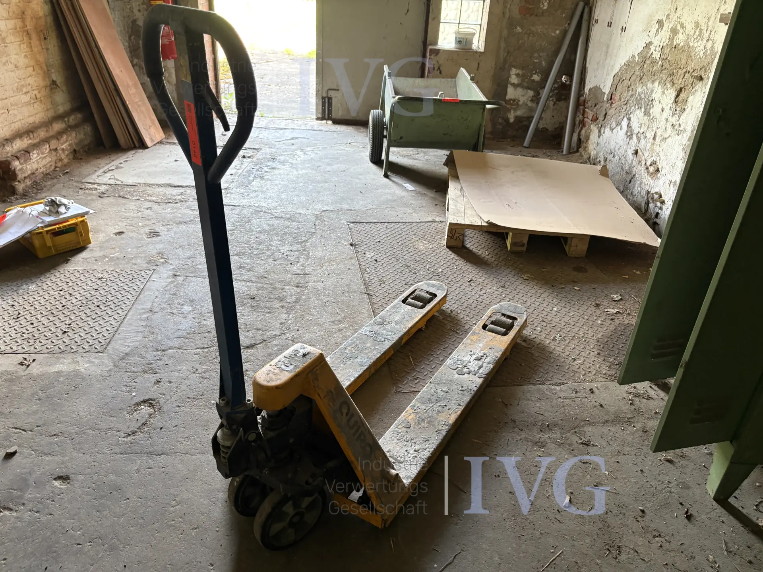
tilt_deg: -21.8
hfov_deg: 67.3
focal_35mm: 26
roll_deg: +0.8
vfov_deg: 53.1
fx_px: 573
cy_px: 286
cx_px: 382
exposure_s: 1/60
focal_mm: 5.96
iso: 200
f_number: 1.6
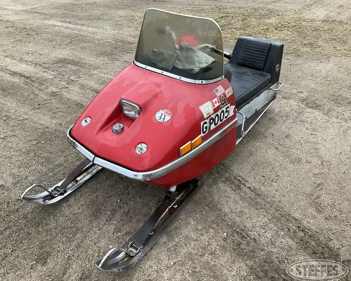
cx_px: 165
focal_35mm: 31
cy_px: 142
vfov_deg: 47.1
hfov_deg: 57.2
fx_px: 322
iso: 20
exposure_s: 1/122
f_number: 1.8
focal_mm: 3
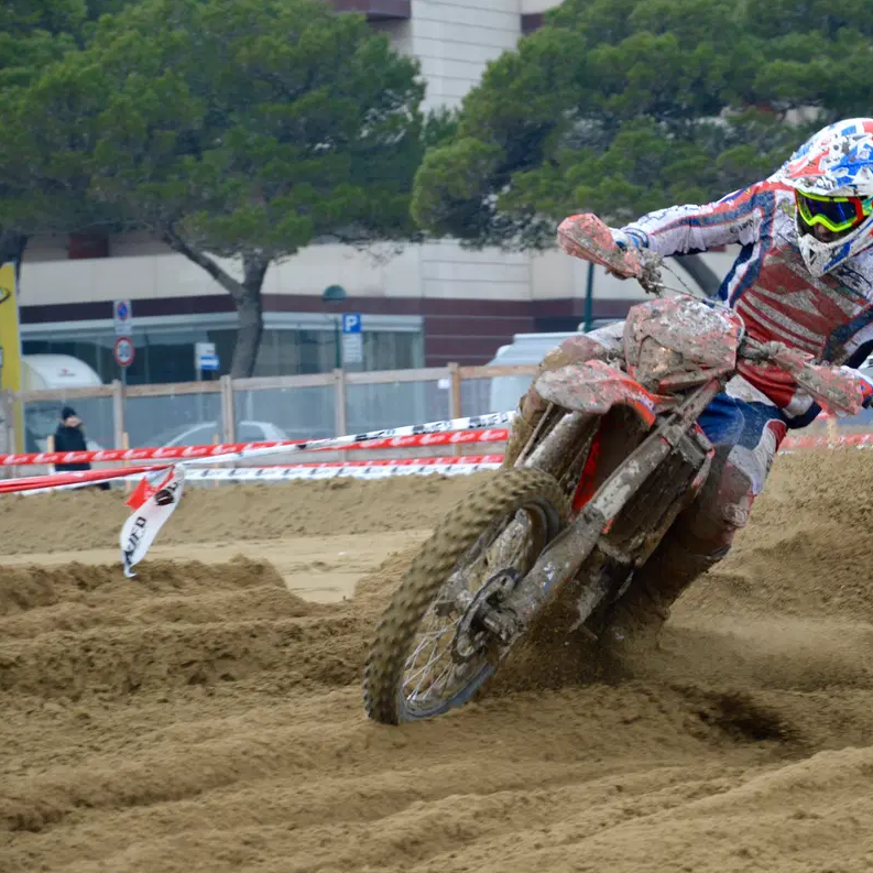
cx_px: 615
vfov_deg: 9.3
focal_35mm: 189
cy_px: 436
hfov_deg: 9.2
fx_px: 5393
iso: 400
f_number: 5.6
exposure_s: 1/640
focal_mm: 98
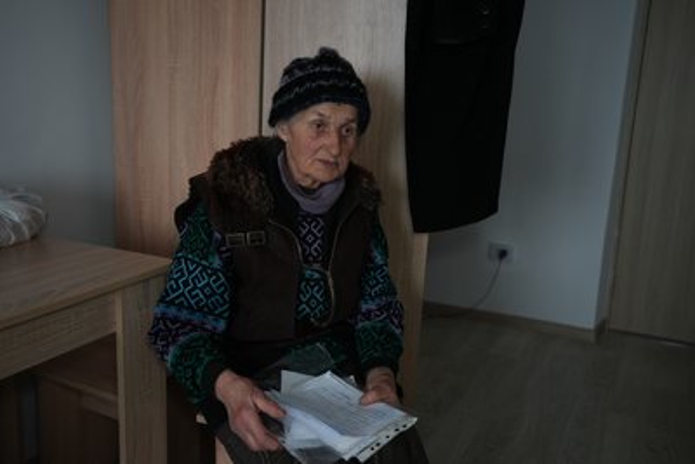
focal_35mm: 35
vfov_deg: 37.9
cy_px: 232
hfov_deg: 54.4
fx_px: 676
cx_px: 348
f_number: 2.8
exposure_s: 1/50
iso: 320
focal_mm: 35
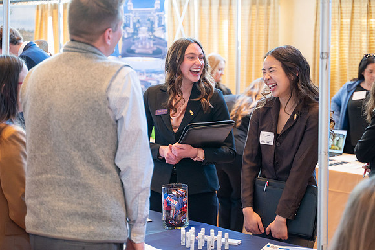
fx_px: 716
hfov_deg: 29.3
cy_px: 125
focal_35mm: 69
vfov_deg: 19.8
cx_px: 190
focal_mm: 66
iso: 2000
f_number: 2.8
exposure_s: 1/100
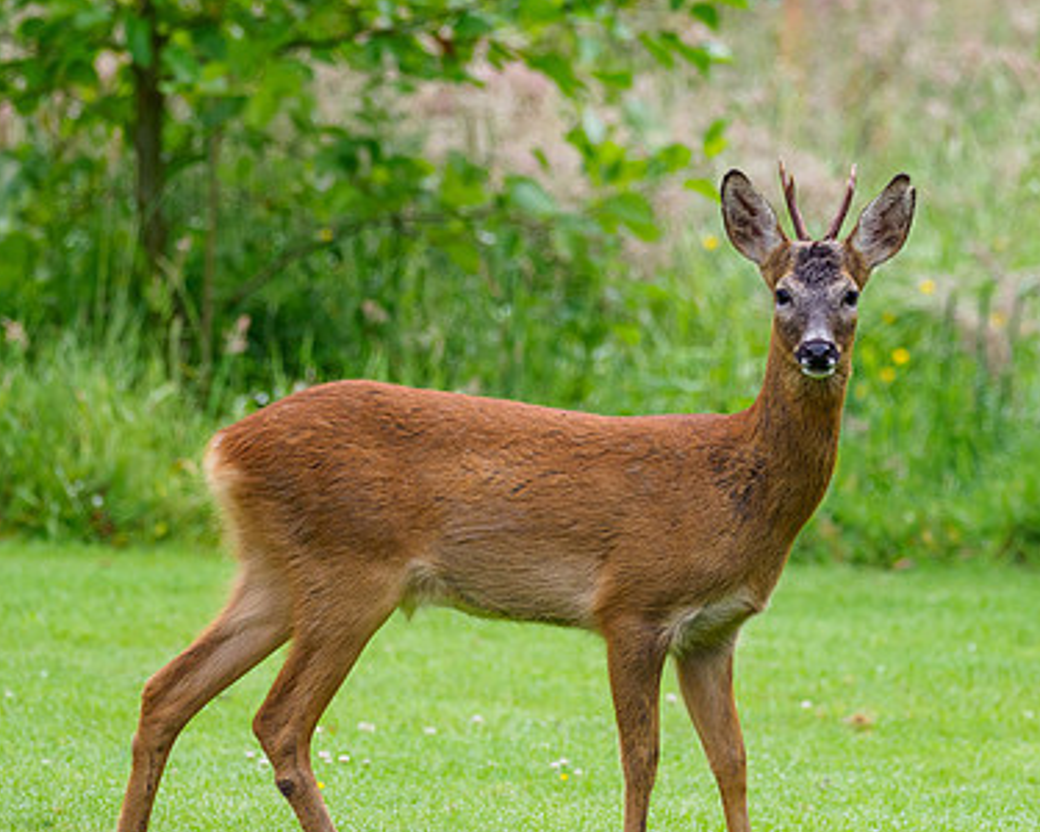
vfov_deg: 1.7
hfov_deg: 2.1
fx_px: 27917
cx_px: 738
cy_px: 374
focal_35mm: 907
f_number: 4
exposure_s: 1/1250
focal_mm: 300
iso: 1250
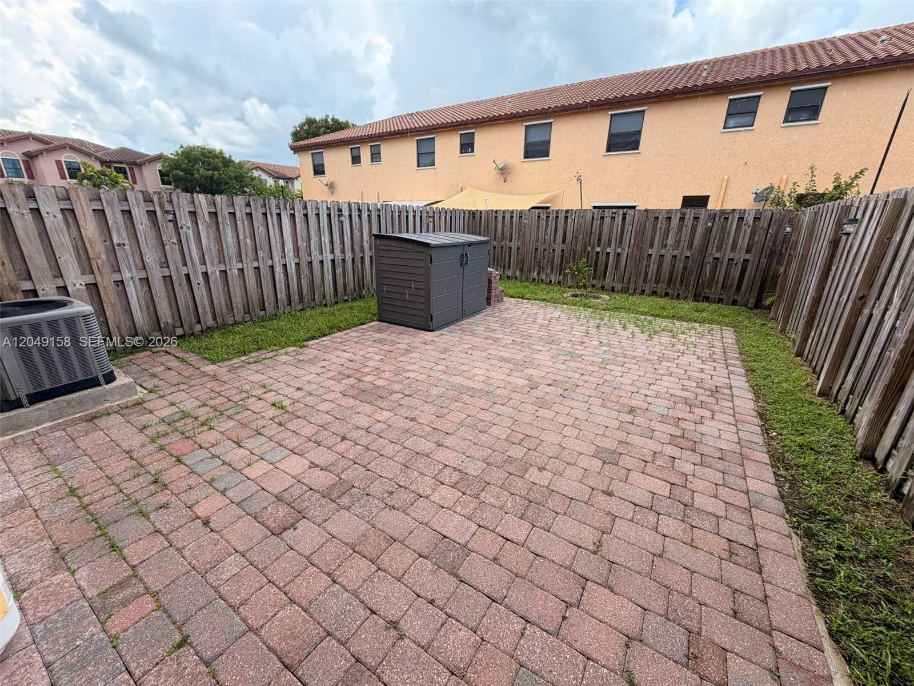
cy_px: 343
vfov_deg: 85.7
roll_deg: -0.4
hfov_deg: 102.1
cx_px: 457
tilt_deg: -17.9
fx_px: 370
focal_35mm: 14
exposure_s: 1/502
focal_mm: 2.22
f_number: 2.2
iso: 40
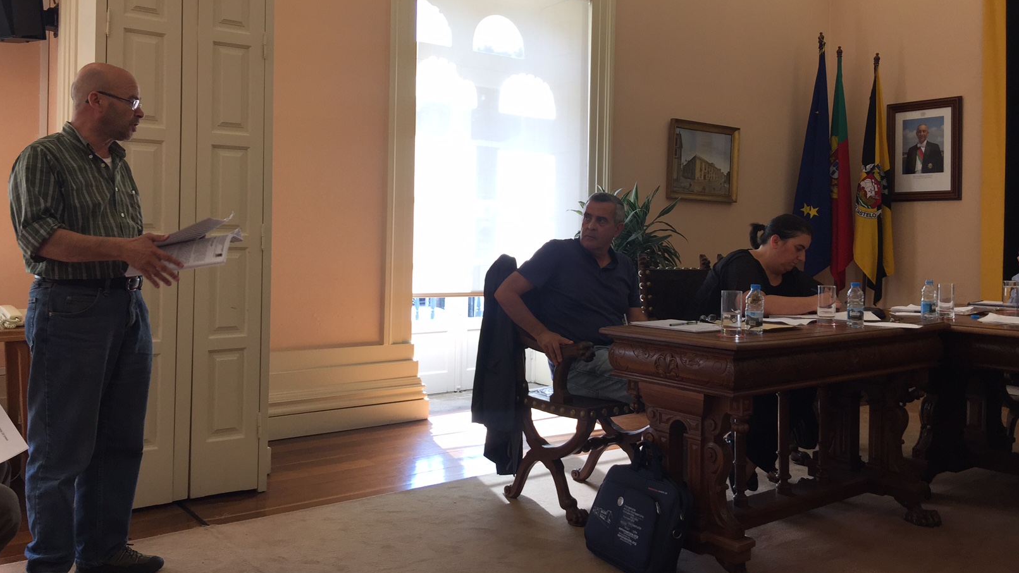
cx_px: 503
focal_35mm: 32
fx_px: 865
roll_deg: -1.3
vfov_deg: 36.6
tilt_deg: +0.3
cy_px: 250
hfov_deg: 61.0
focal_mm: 4.15
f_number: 2.2
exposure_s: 1/100
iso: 32
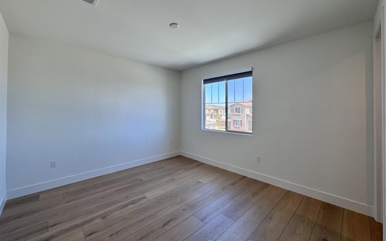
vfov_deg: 74.6
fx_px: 158
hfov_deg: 101.4
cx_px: 192
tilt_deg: -0.3
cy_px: 109
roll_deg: -0.8
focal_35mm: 15
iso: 50
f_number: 2.2
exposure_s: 1/120
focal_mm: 2.22
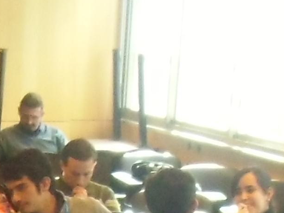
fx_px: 1387
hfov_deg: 11.5
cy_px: 508
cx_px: -19
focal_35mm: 169
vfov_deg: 8.1
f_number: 3
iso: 400
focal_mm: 4.24
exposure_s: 1/60
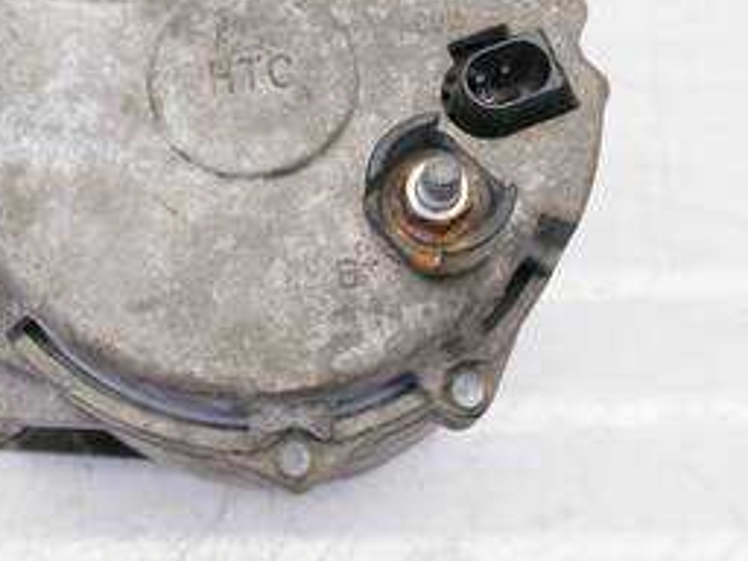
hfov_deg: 32.0
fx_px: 1297
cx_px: 260
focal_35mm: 60
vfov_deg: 24.2
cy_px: 152
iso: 200
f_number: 4
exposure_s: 1/100
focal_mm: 16
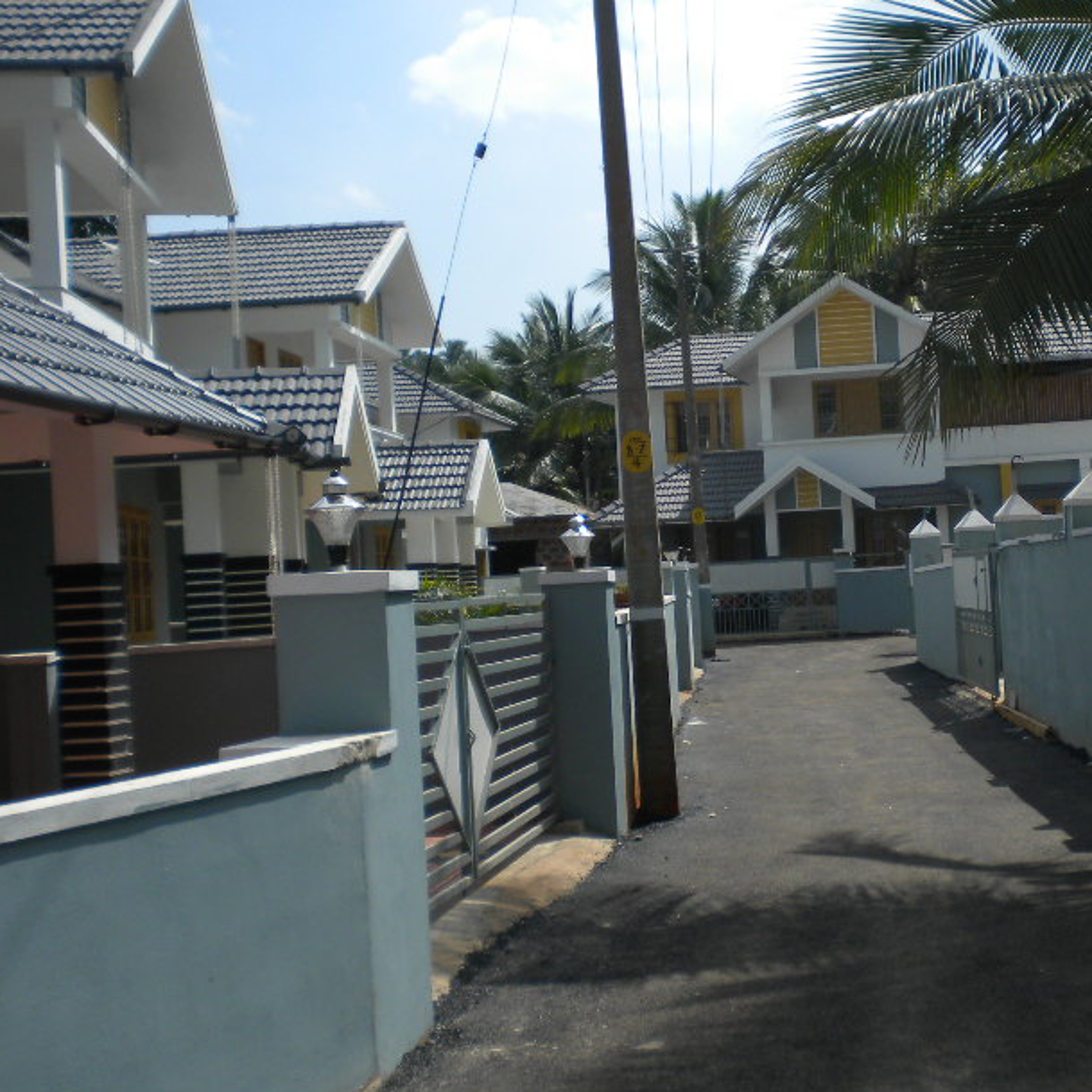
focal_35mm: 52
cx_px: 839
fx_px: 1856
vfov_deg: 32.8
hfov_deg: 32.1
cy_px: 567
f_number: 4.6
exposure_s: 1/801
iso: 80
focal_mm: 6.3
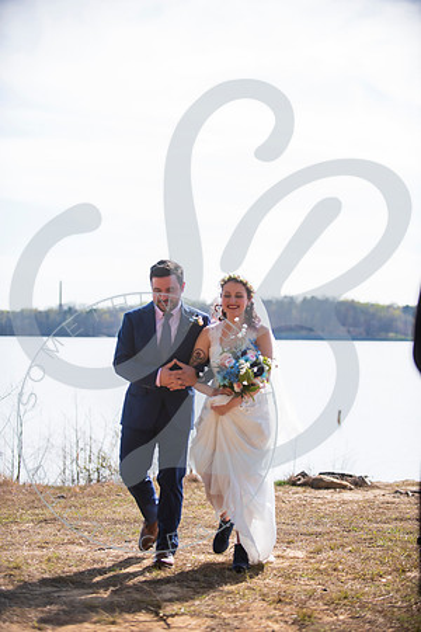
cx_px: 210
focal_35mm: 78
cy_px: 316
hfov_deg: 17.5
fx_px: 1368
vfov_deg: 26.0
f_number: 2.8
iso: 100
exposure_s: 1/800
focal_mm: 78
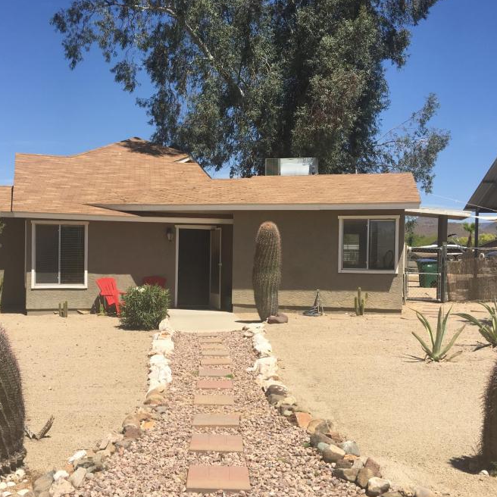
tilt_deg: +0.2
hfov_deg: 41.7
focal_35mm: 40
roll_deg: -1.6
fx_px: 650
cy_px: 274
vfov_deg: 41.8
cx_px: 211
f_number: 2.2
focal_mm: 4.15
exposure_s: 1/1789
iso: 25
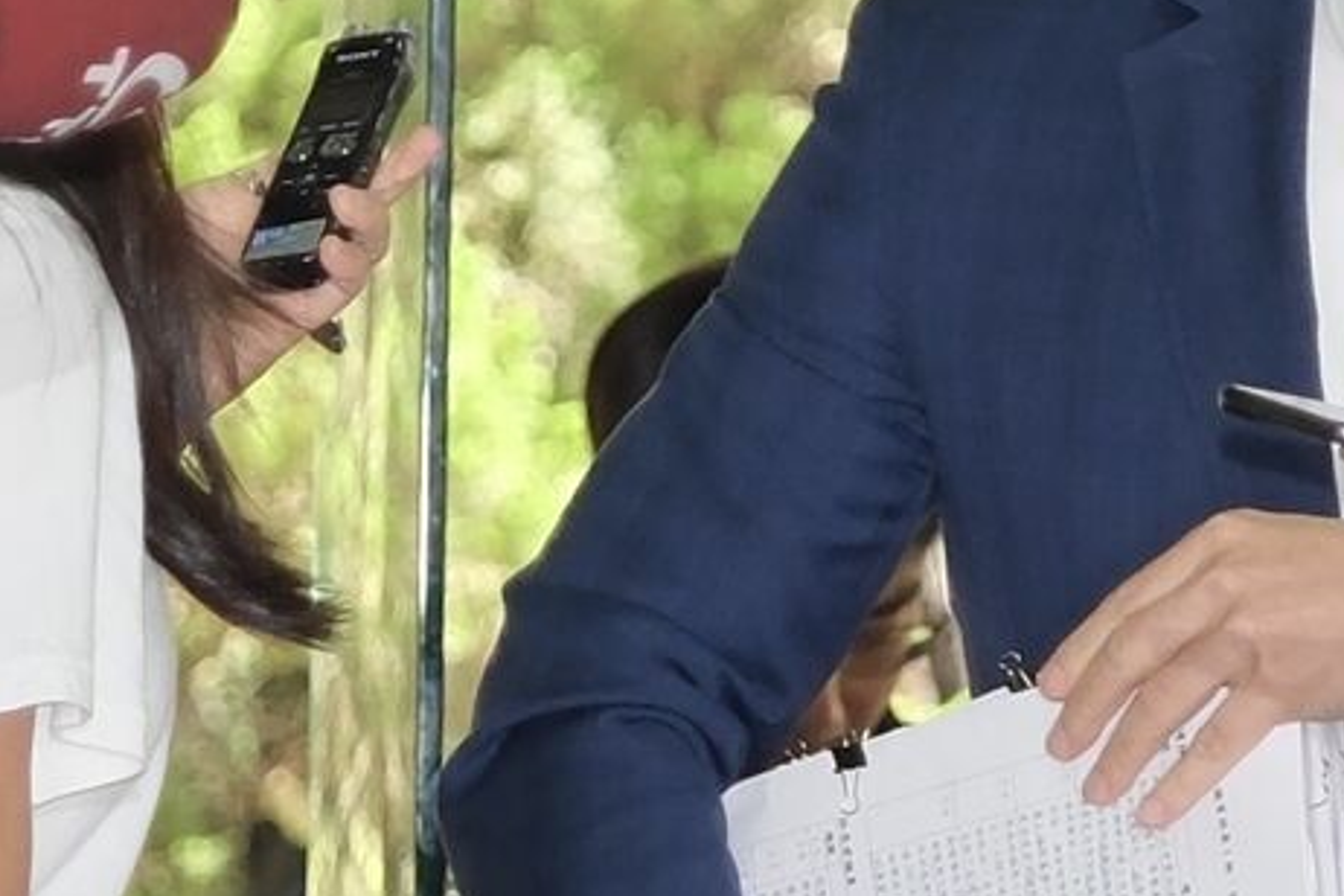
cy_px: 61
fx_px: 8586
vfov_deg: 6.0
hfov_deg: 8.8
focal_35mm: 230
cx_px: 1623
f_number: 2.8
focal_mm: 55
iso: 640
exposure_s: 1/250
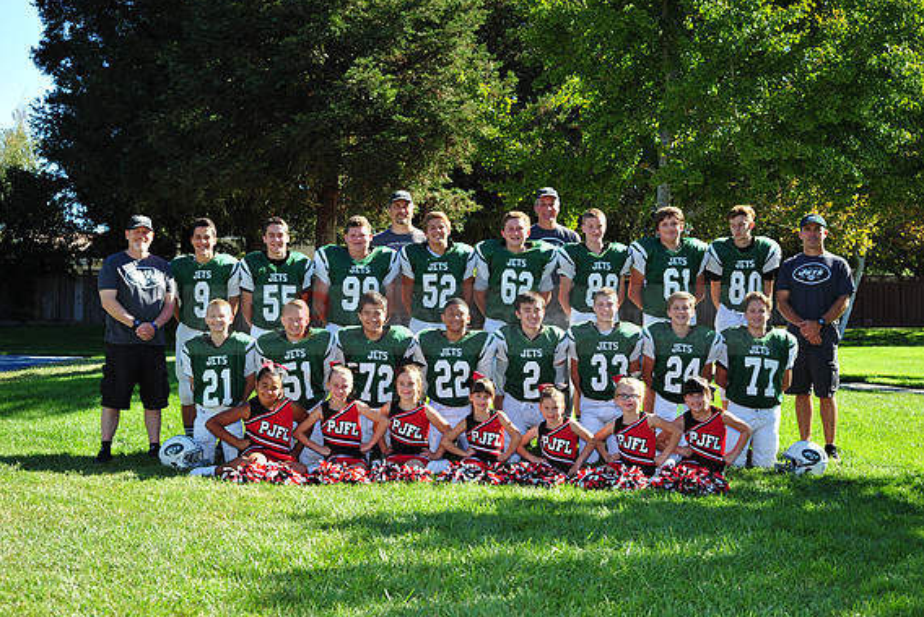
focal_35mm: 51
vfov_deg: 26.5
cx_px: 457
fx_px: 1309
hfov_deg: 38.9
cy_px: 306
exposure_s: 1/500
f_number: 6.3
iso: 400
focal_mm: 50
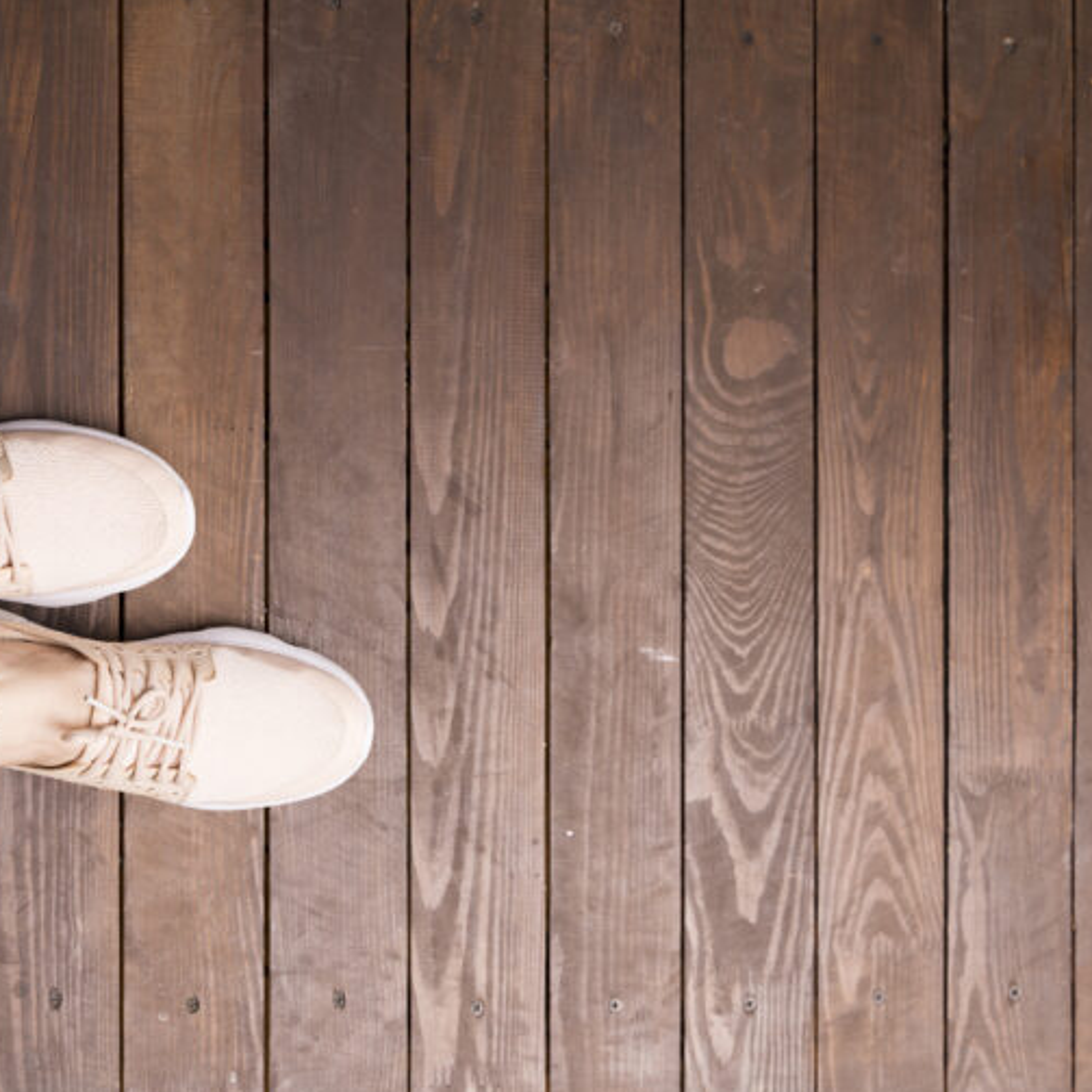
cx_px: 263
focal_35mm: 61
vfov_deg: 28.2
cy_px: 549
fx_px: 2177
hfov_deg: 27.7
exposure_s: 1/160
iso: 200
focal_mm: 47
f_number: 4
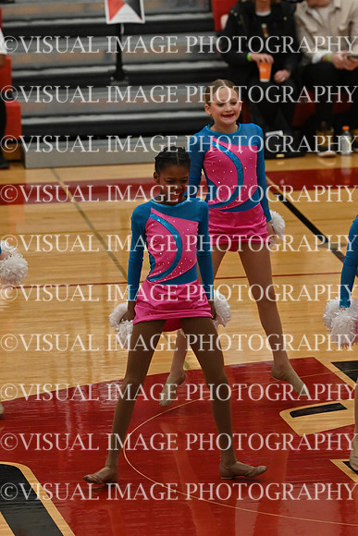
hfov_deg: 5.1
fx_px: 4025
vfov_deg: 7.6
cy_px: 268
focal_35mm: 270
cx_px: 179
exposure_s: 1/400
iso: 5000
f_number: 4
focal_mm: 180
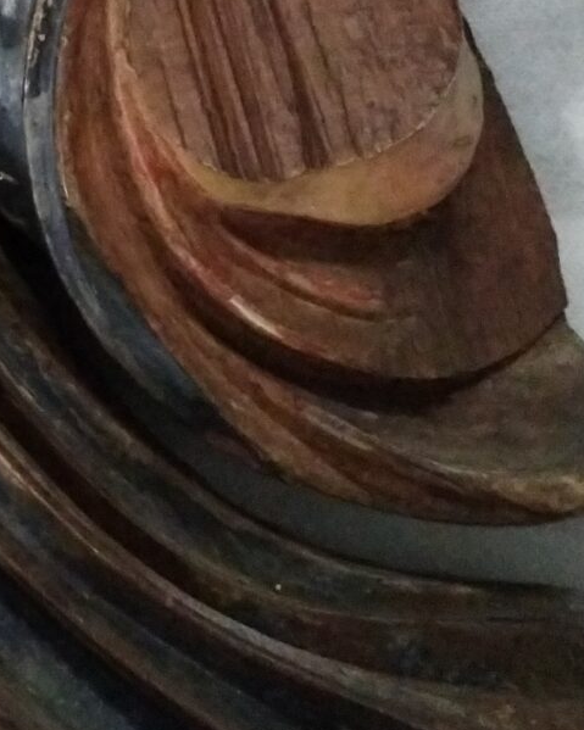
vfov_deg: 16.1
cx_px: -533
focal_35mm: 117
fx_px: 2528
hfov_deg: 11.9
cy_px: 16
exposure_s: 1/90
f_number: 1.8
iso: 3200
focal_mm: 4.27
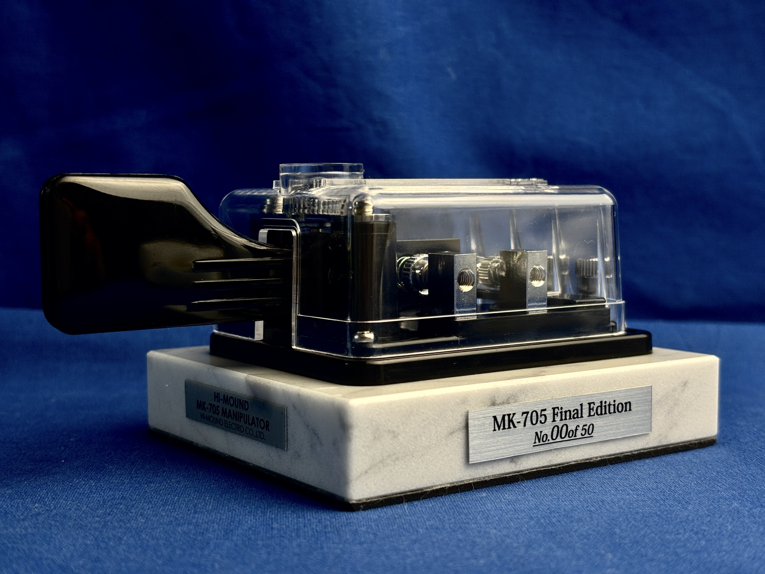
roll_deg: -0.3
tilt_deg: -3.1
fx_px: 1149
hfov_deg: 36.8
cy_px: 287
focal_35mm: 52
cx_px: 382
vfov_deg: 28.0
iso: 40
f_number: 1.6
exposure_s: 1/120
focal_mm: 5.96
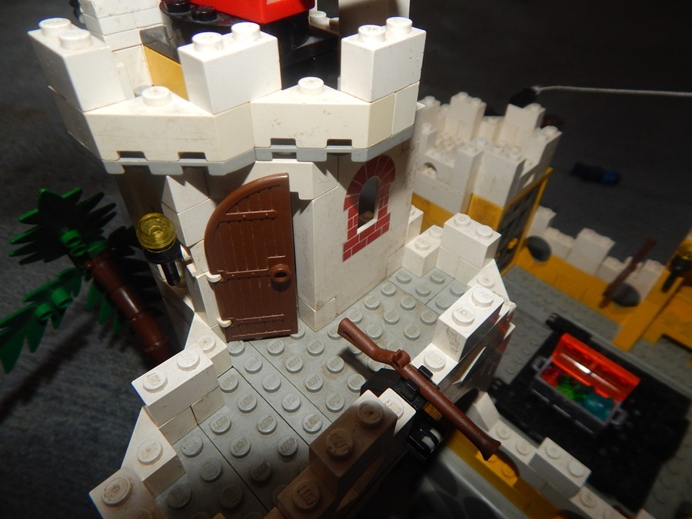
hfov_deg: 76.4
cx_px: 346
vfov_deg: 61.1
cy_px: 260
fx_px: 440
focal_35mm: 22
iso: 200
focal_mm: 4
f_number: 3
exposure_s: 1/30
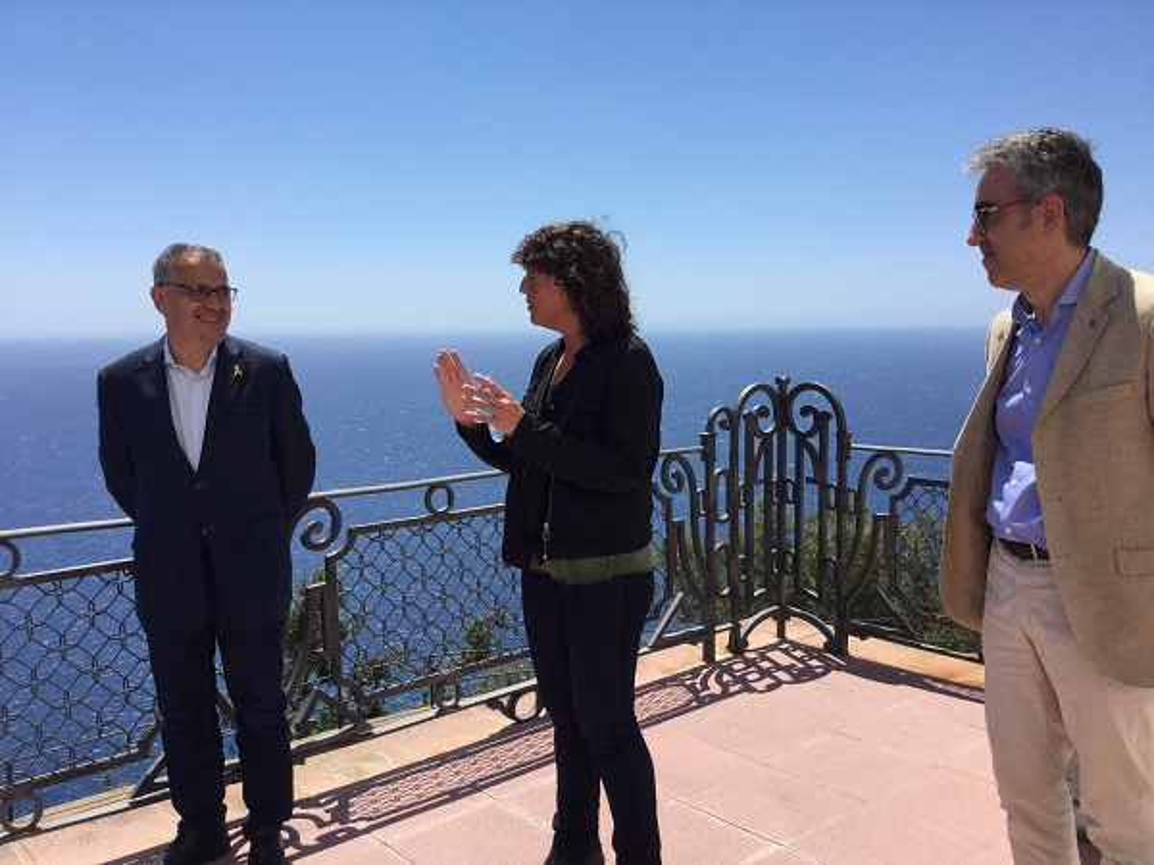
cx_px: 577
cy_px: 432
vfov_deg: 45.4
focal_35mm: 31
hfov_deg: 58.4
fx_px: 1033
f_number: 2.4
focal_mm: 3.3
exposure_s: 1/1431
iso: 25
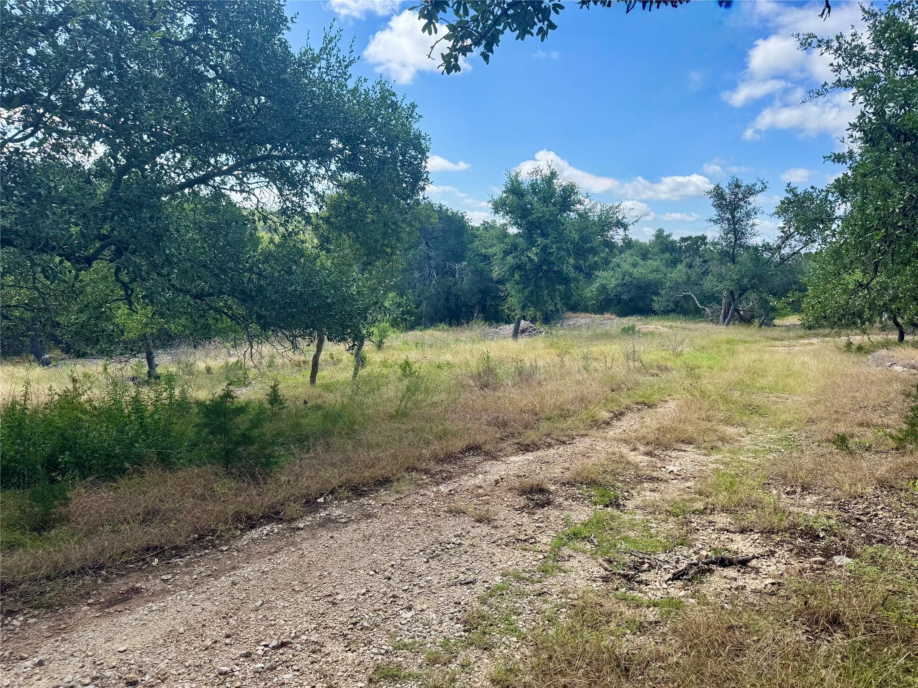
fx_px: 636
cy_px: 344
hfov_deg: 71.6
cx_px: 459
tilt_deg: -8.8
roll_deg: -3.5
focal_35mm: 24
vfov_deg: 56.8
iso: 80
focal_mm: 6.76
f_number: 1.78
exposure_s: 1/2252
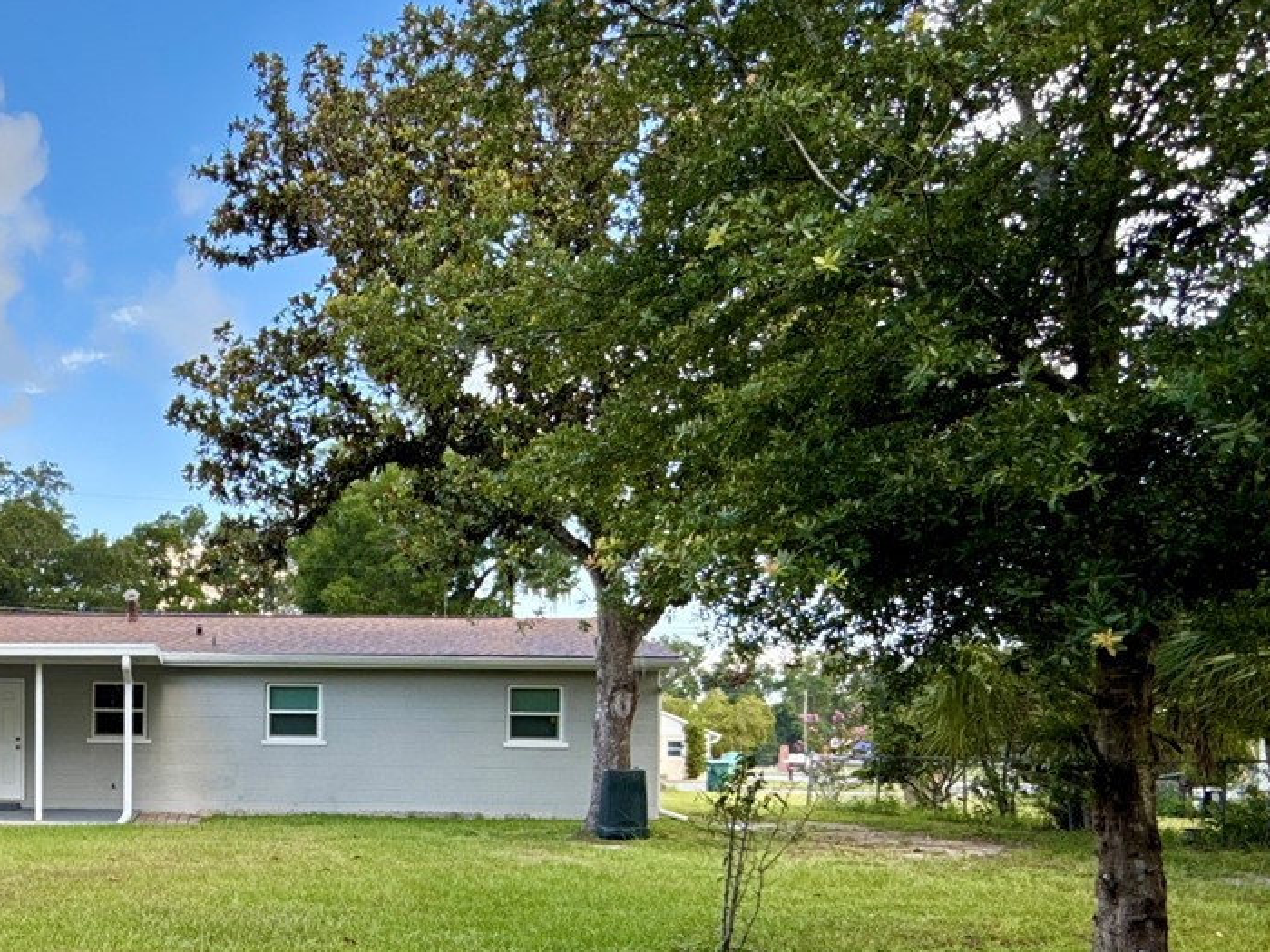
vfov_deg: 42.0
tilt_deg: -0.9
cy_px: 780
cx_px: 169
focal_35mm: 32
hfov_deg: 51.3
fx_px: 1174
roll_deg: -0.8
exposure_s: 1/355
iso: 64
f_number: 2.2
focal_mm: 2.22
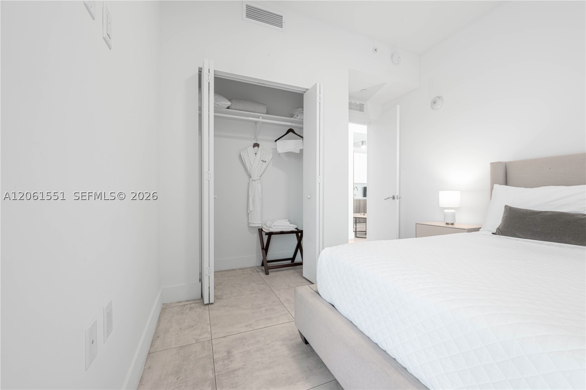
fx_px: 228
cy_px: 195
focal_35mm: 14
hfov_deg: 104.3
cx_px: 293
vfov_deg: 81.2
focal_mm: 14
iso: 400
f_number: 11
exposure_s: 1/6
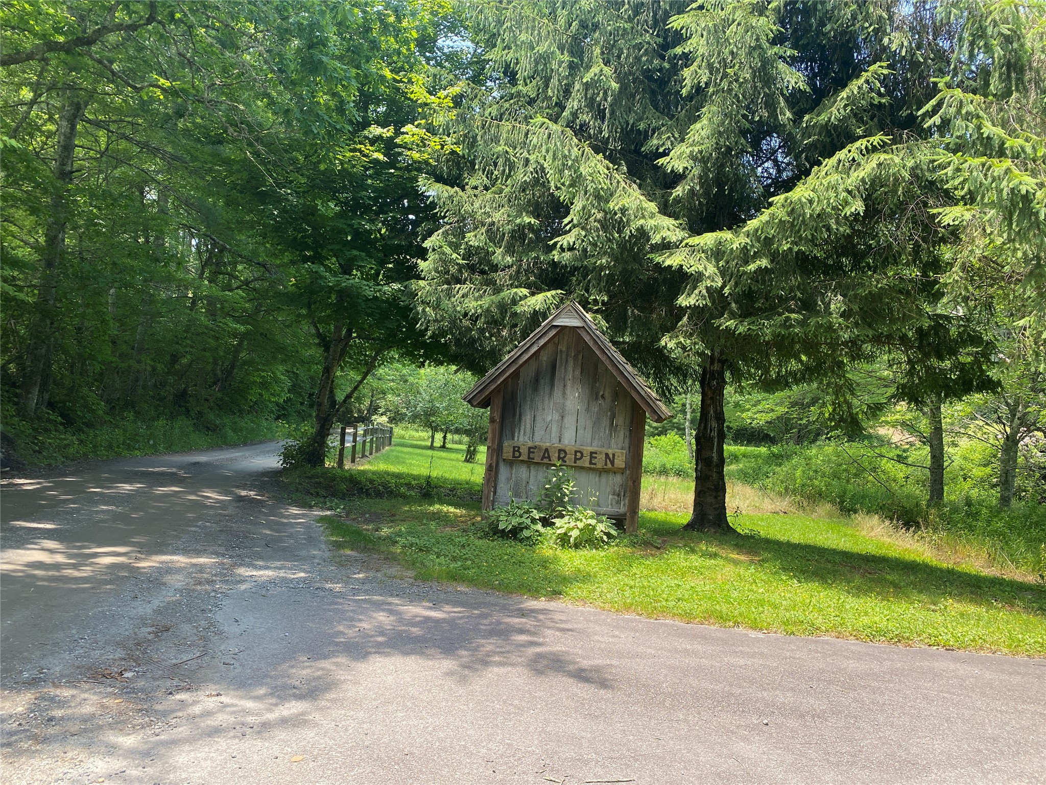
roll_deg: -5.2
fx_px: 786
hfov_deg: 67.3
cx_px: 523
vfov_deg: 53.1
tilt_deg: +1.0
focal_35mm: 26
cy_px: 392
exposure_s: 1/229
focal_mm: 4.25
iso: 32
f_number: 1.8
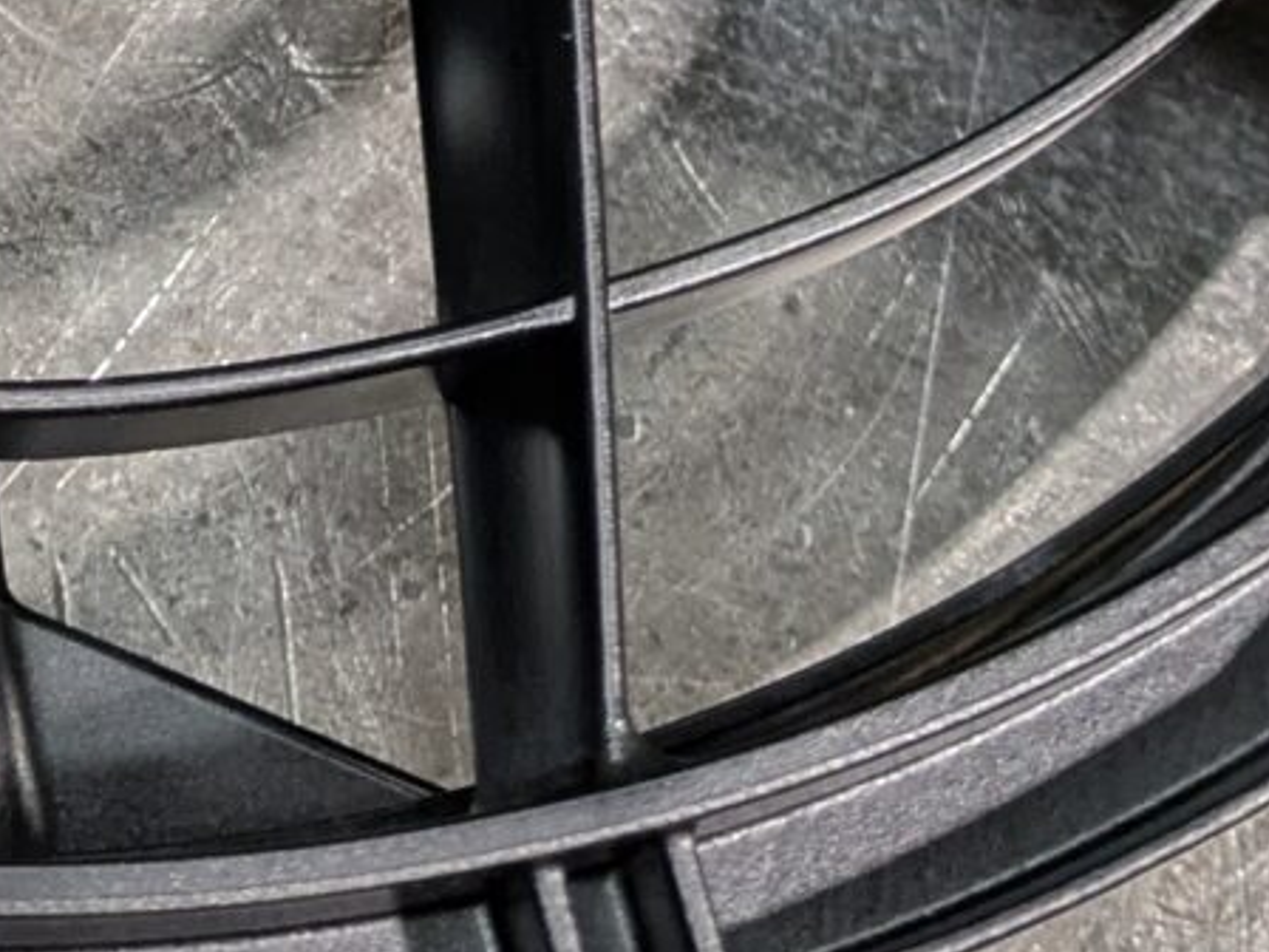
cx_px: 147
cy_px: -1164
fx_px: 5242
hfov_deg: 13.7
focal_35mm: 143
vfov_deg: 9.5
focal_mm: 5.43
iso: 127
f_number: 1.89
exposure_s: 1/25
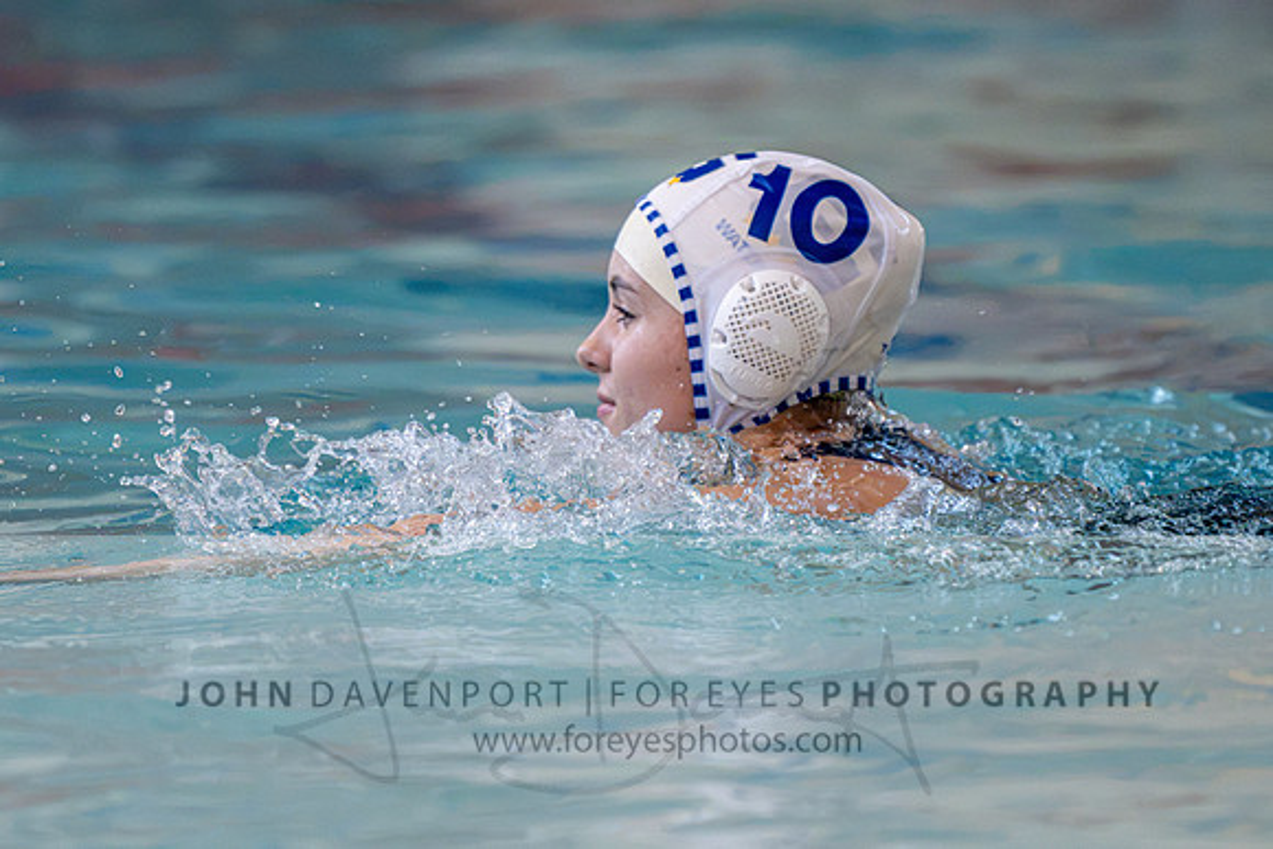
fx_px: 14157
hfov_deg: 5.1
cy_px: 284
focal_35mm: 400
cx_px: 696
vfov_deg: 3.4
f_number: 4
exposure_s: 1/1000
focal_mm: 280
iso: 12800
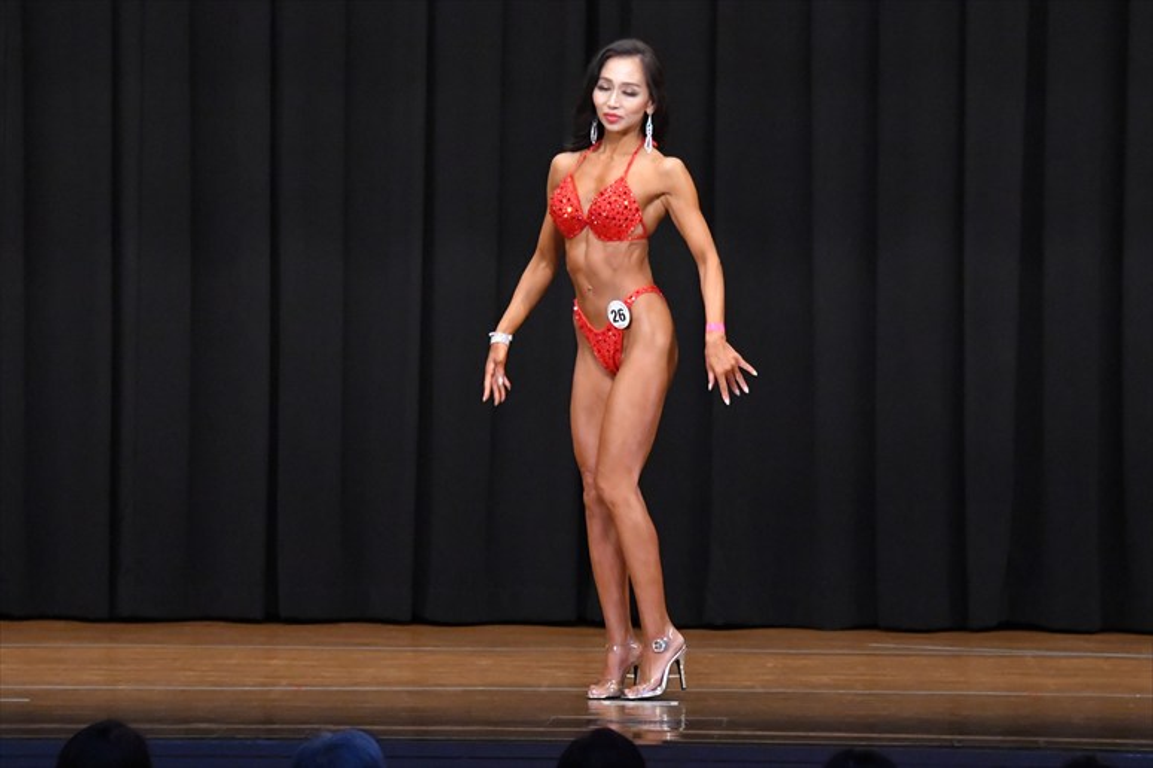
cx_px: 576
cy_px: 384
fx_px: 6947
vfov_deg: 6.3
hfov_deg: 9.5
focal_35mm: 217
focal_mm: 145
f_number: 5.6
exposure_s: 1/400
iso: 8000
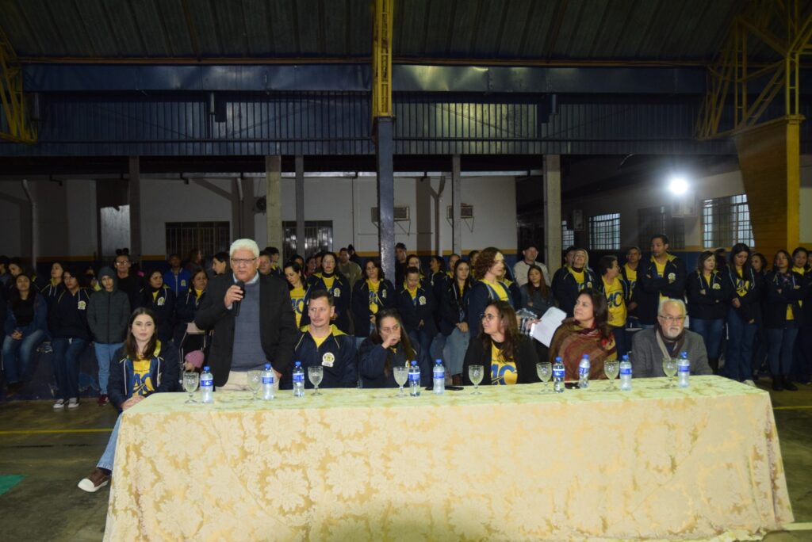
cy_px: 271
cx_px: 406
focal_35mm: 33
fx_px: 745
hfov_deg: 57.2
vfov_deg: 40.0
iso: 1400
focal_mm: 22
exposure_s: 1/60
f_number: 3.5
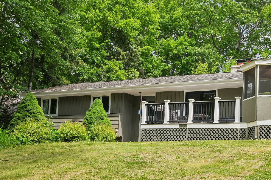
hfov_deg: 34.3
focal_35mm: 57
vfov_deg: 23.7
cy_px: 77
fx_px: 429
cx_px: 204
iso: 100
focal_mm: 35
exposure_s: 1/100
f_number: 8
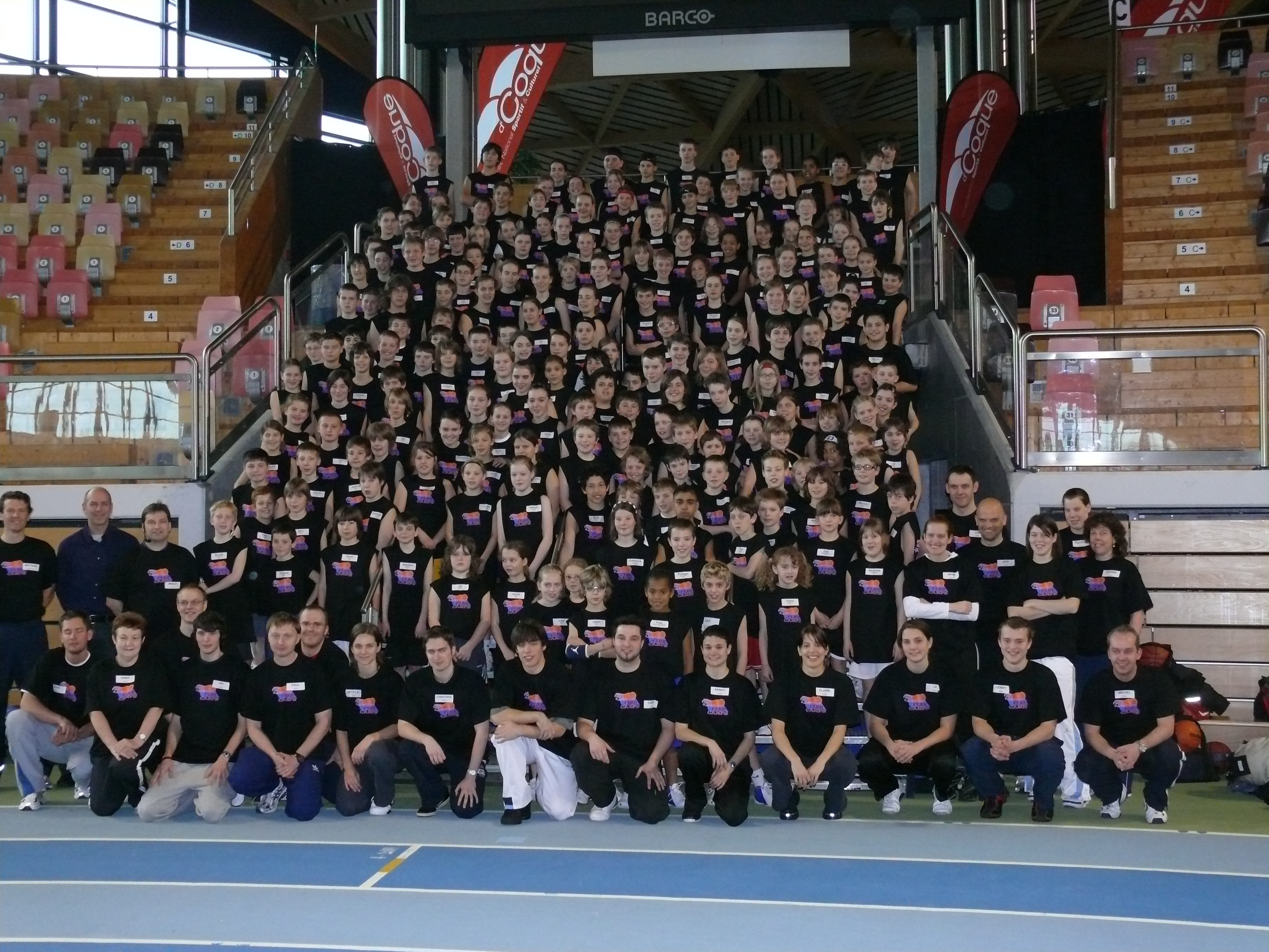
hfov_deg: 43.9
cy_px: 476
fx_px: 1576
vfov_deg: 33.6
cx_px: 634
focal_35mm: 43
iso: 400
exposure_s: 1/30
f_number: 2.8
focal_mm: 9.1
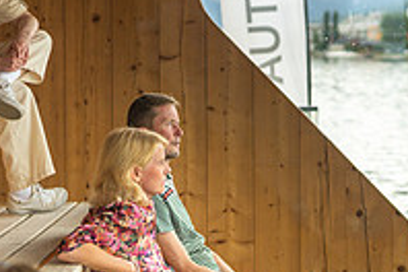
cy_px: 79
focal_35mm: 127
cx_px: 381
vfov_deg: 10.8
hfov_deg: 15.9
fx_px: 1439
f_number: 1.4
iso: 160
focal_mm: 35
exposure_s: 1/1600
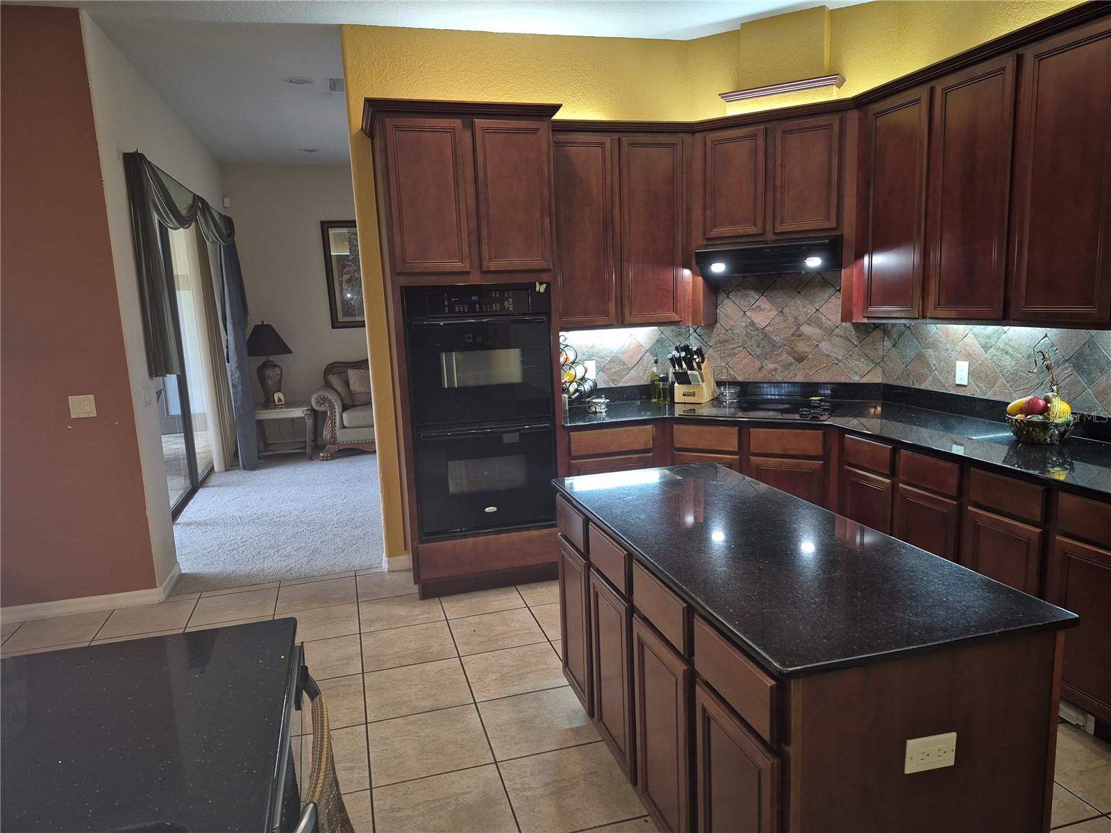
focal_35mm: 23
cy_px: 416
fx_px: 738
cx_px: 556
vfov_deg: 58.9
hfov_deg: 73.9
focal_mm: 5.4
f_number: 1.8
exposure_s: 1/40
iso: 100
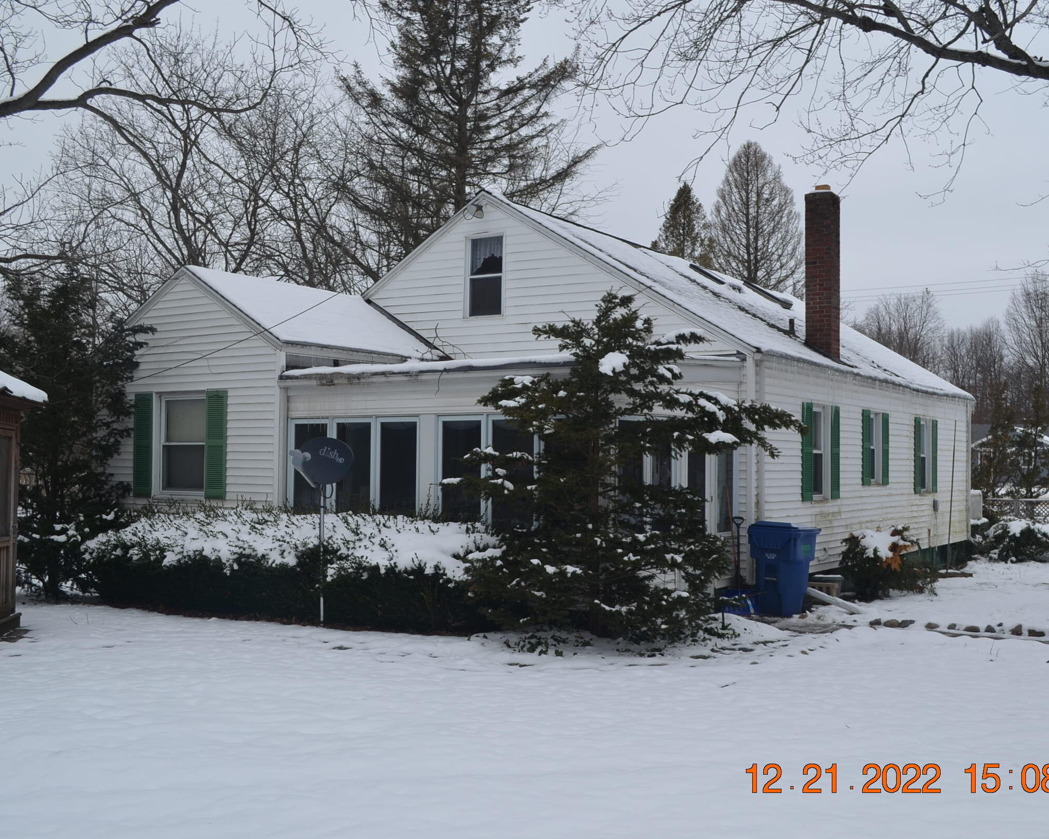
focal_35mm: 38
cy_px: 416
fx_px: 1180
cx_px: 538
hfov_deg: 47.9
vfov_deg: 39.2
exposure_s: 1/200
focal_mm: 22
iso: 200
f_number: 7.1
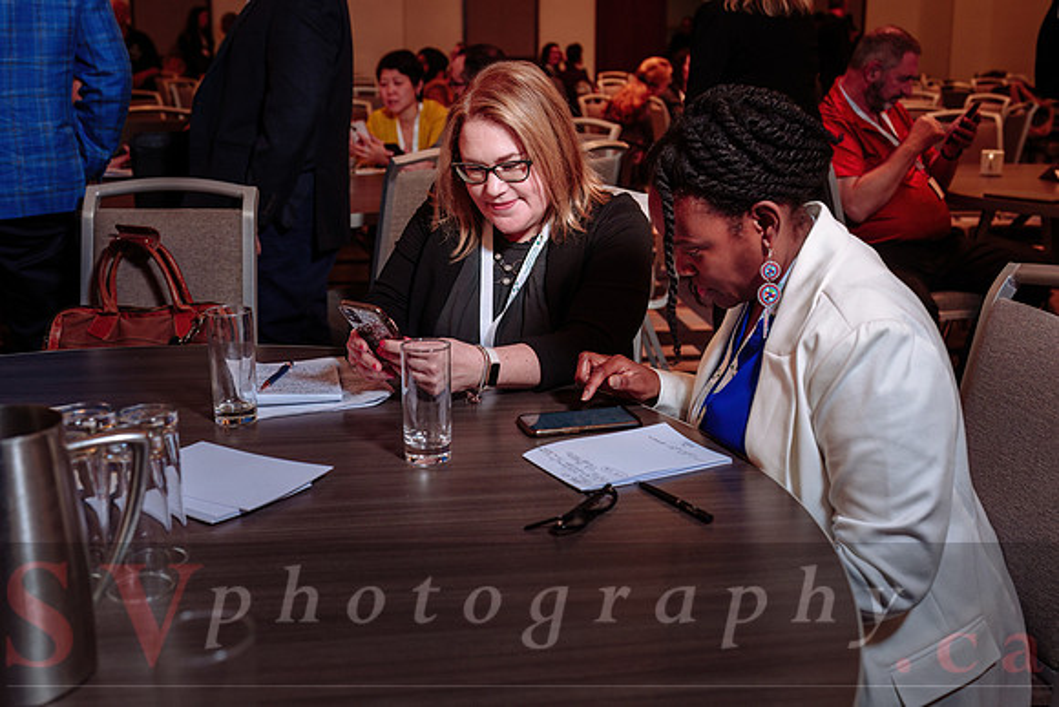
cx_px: 530
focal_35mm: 41
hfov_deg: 47.5
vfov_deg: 32.7
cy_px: 298
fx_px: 1202
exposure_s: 1/80
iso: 1000
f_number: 3.5
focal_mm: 35
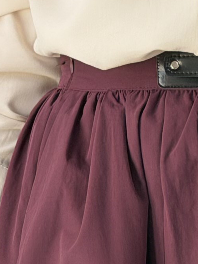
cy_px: 642
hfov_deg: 5.1
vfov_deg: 6.5
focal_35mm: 288
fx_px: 2196
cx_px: 225
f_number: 1.78
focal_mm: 6.76
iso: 80
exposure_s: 1/163
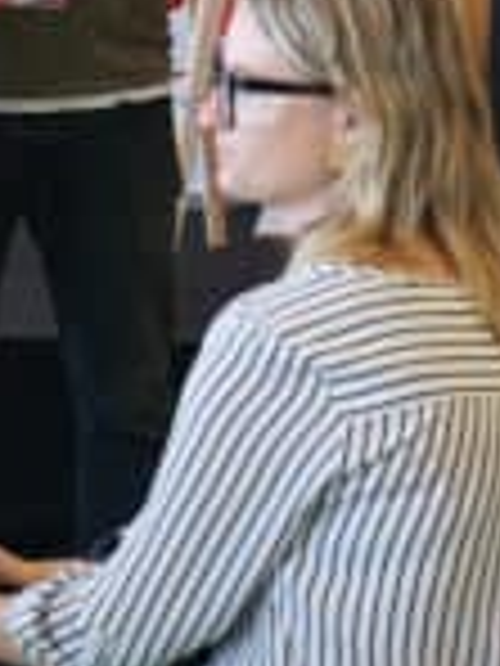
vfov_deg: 9.2
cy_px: -218
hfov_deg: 6.9
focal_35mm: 211
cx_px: -356
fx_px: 4064
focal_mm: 54
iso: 2500
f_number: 5.6
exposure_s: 1/200
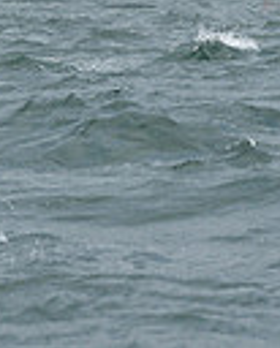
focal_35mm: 509
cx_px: 116
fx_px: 5254
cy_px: -438
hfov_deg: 3.1
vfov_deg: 3.7
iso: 250
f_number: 8
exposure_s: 1/1000
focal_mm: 120
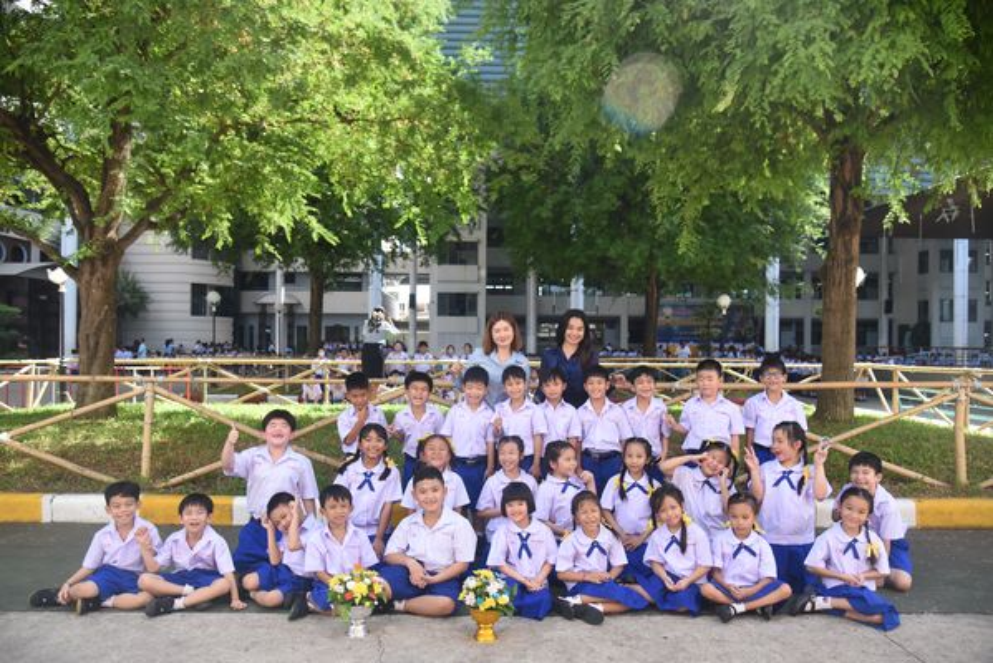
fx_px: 745
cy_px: 332
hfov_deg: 67.4
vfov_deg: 48.0
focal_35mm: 27
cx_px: 496
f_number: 4
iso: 1000
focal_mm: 27
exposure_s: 1/1250
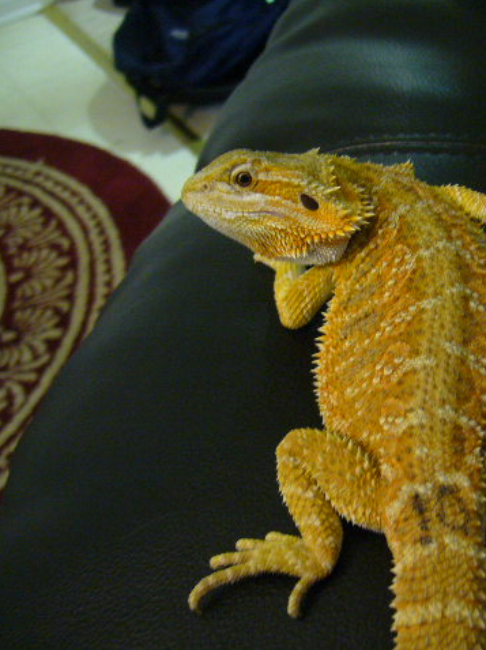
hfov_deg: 30.1
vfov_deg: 40.5
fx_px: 881
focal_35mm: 47
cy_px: 324
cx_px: 385
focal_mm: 5.8
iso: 200
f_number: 2.8
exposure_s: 1/8
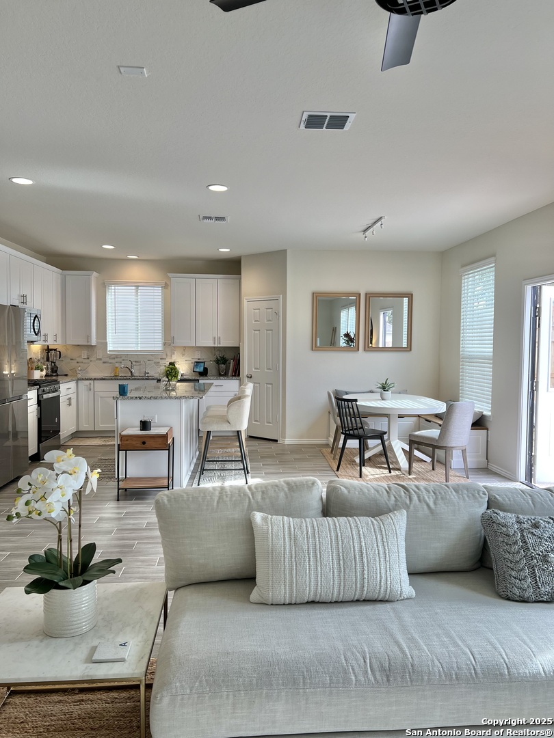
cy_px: 369
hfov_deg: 53.1
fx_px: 555
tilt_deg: -2.6
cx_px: 277
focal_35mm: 26
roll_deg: -0.3
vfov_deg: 67.3
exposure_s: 1/143
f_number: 1.5
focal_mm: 5.7
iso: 32
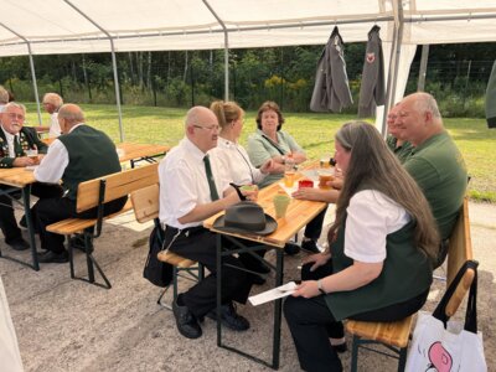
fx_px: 373
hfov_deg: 67.3
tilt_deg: -16.3
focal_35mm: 26
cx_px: 248
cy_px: 186
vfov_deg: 53.1
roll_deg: +1.4
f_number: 1.5
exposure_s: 1/1449
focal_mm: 5.7
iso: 50
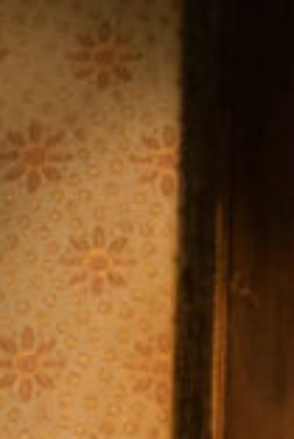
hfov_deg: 3.7
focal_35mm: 356
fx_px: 4351
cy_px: 740
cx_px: 952
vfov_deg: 5.7
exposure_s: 1/250
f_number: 4
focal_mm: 70
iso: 2500
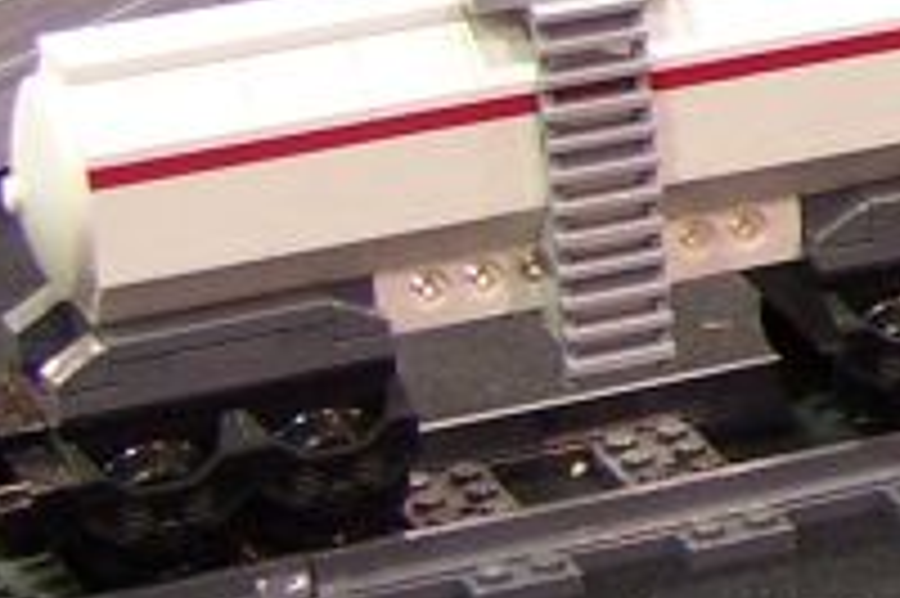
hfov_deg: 7.5
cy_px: -94
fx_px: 6395
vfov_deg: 5.3
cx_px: 2133
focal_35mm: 256
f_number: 3
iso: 80
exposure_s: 1/2
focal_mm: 8
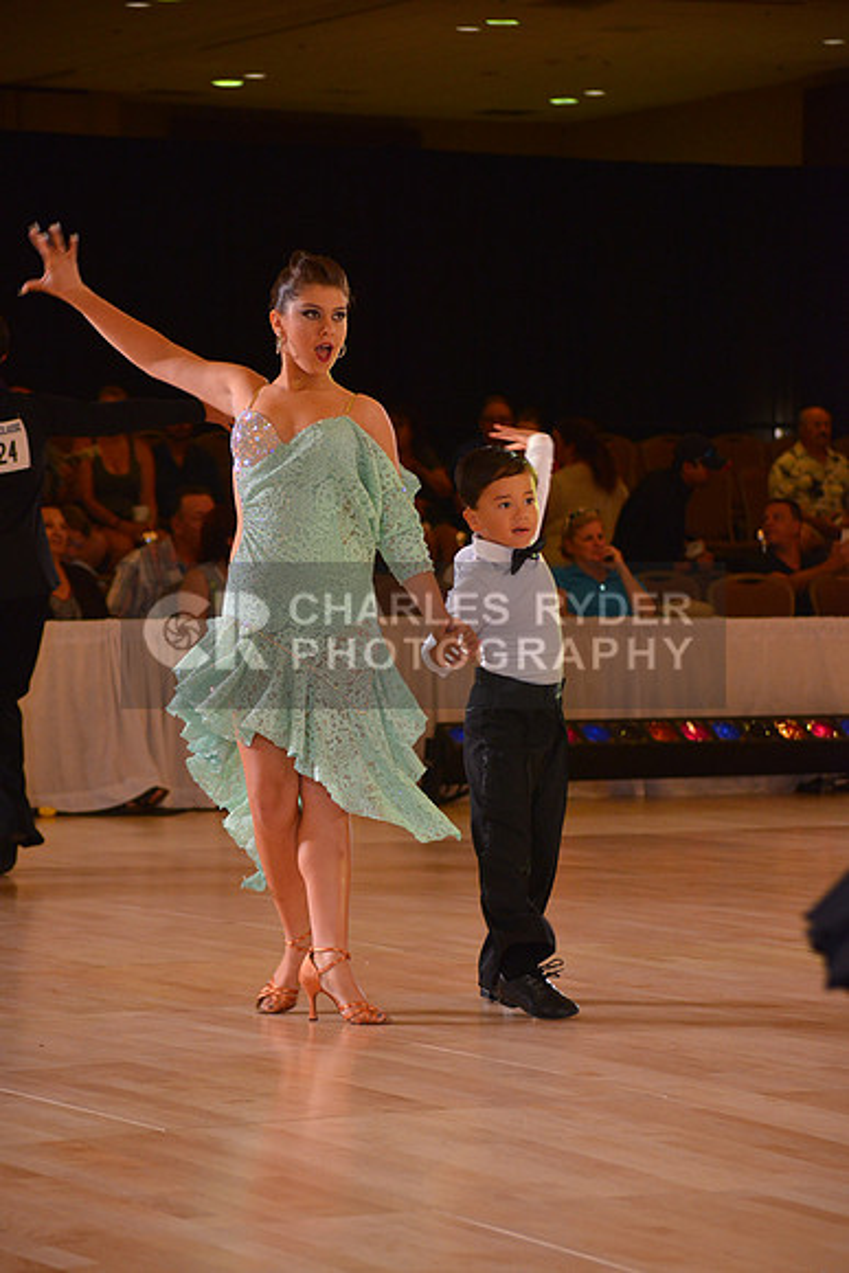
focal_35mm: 135
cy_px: 636
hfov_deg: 10.2
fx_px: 4772
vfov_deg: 15.2
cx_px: 424
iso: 2000
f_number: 5.3
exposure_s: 1/200
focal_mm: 135
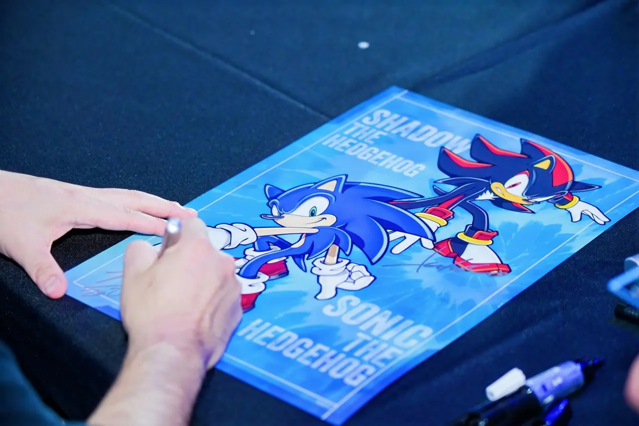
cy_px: 213
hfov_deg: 19.5
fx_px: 1863
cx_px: 320
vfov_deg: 13.0
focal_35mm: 105
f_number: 4
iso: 1000
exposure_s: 1/250
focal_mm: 105
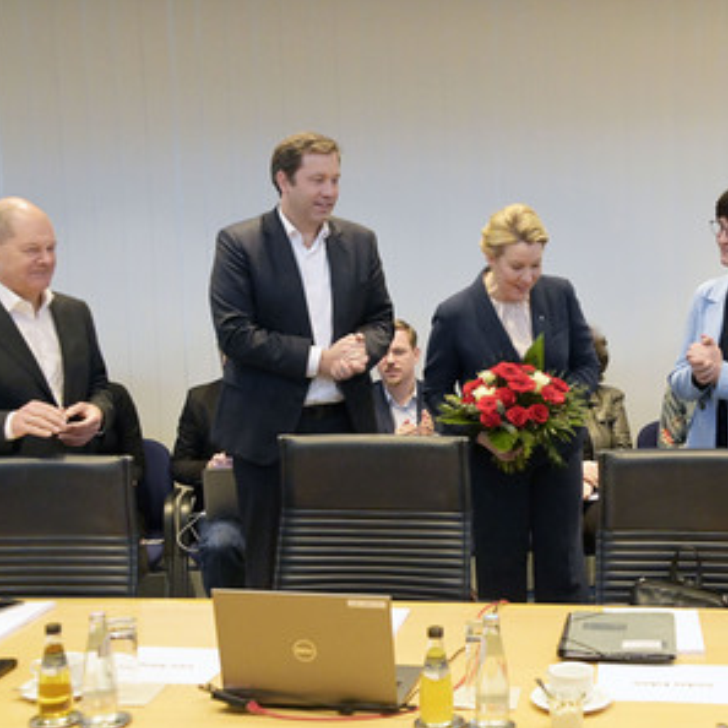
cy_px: 365
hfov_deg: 34.3
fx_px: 1166
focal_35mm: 49
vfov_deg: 34.7
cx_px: 501
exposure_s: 1/320
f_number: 5.6
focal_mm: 38
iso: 10000
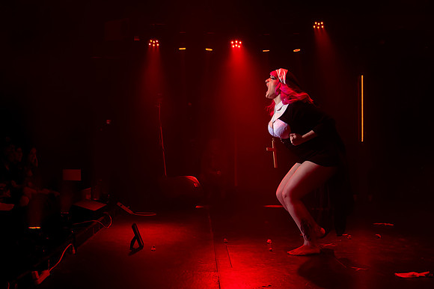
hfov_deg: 40.8
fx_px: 582
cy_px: 126
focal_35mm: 48
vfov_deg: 27.8
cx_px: 191
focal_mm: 30
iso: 3200
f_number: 4
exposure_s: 1/160
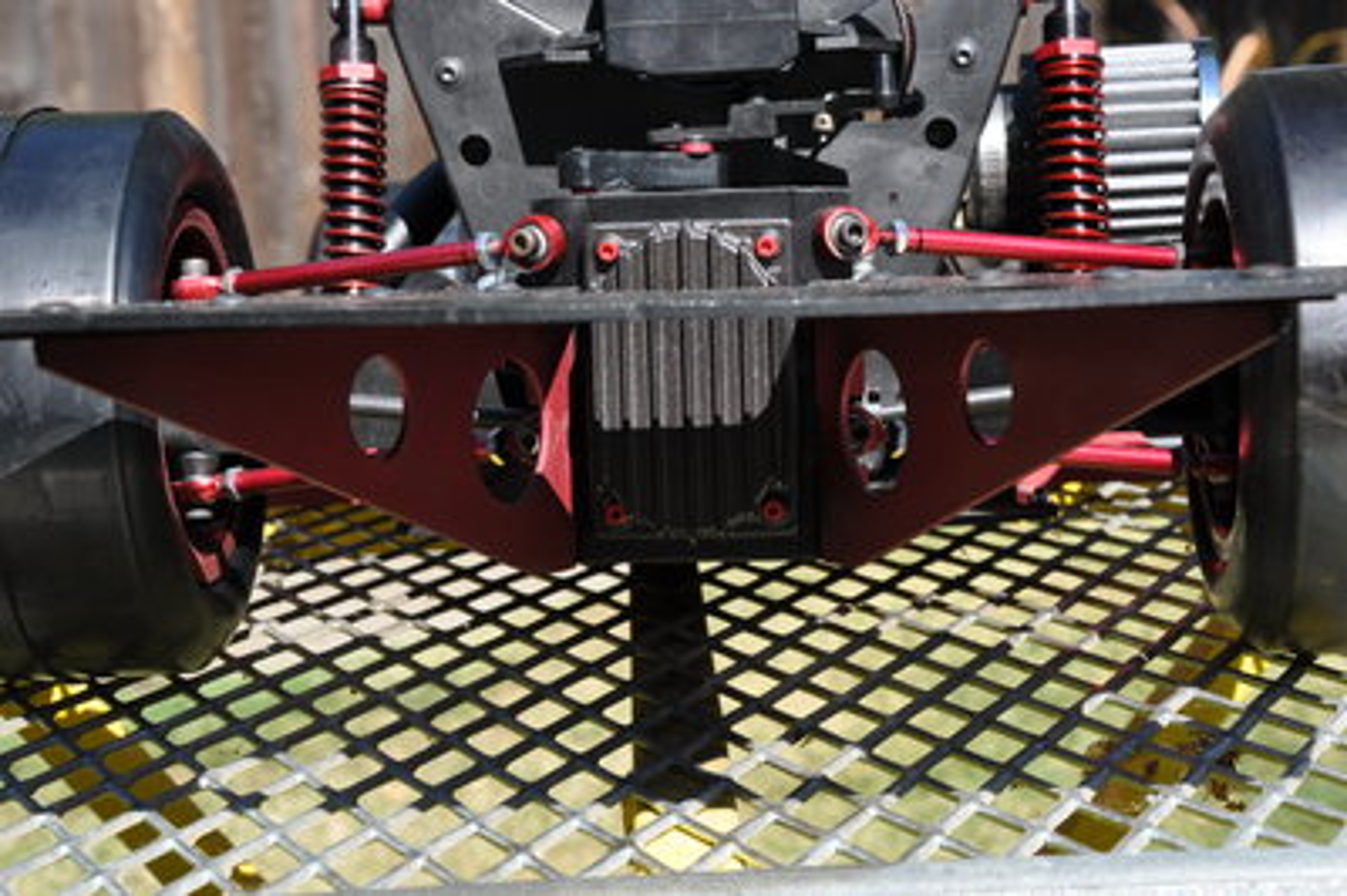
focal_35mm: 78
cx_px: 674
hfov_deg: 26.0
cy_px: 448
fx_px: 2916
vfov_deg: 17.5
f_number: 11
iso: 200
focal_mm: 52
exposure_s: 1/125
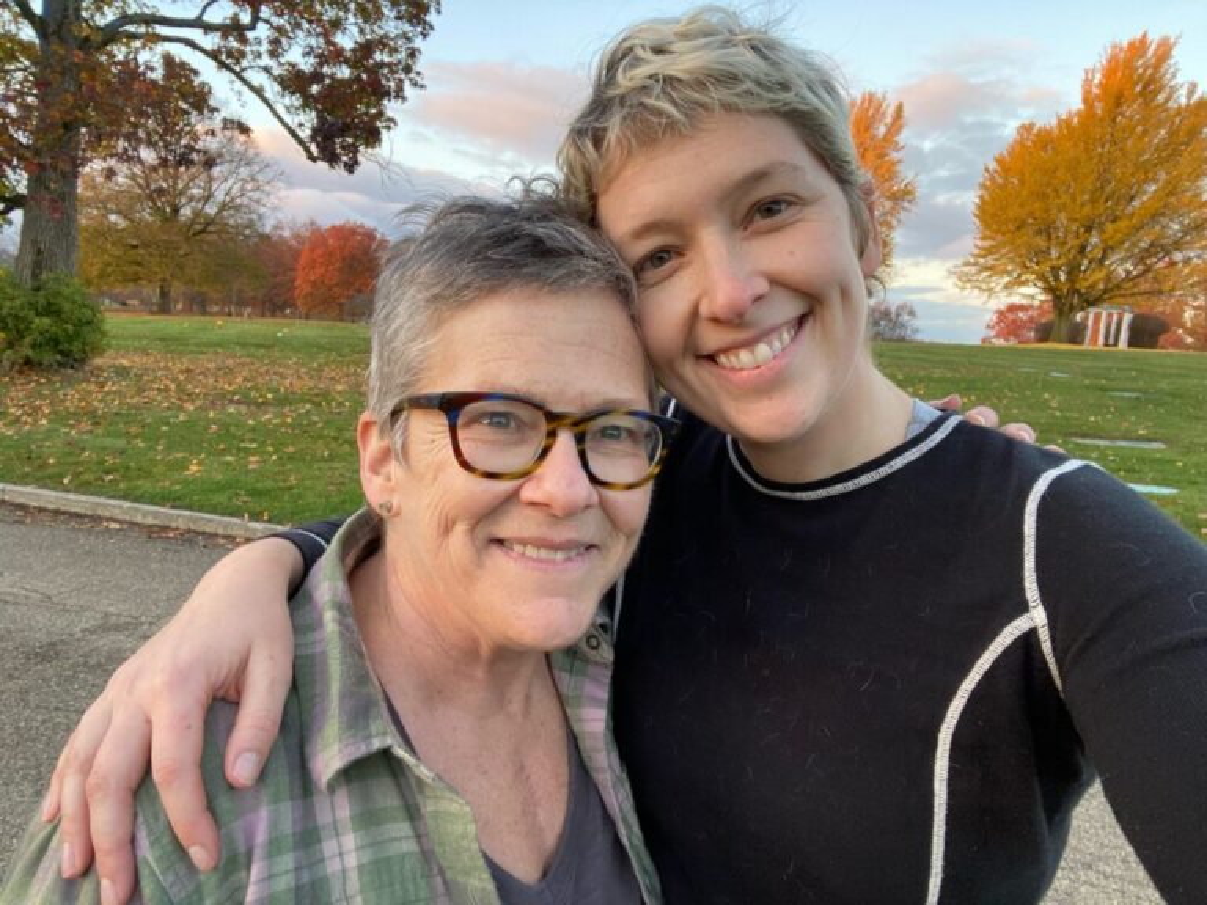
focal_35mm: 23
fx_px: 802
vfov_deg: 58.9
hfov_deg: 73.9
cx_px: 604
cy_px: 452
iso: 100
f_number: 2.2
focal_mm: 2.71
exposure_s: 1/97
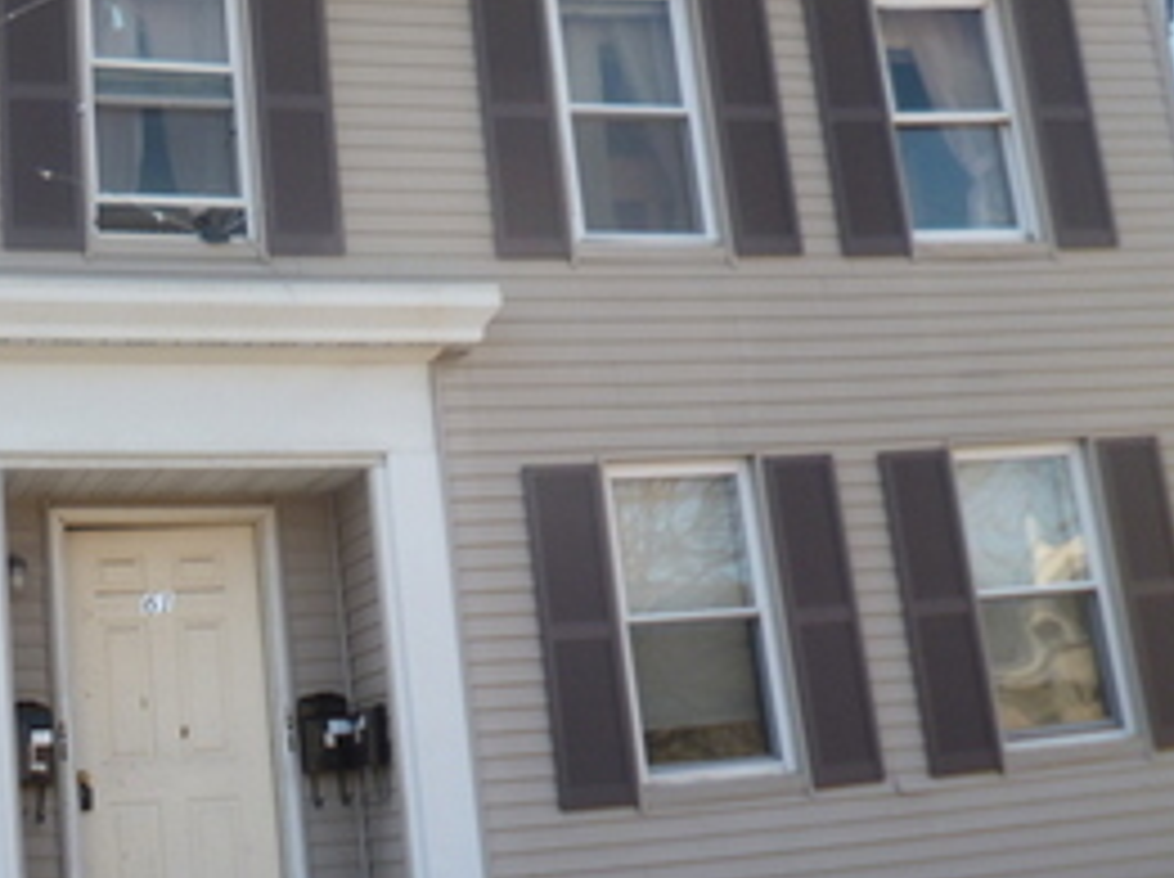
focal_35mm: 55
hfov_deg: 32.9
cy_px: 468
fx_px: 1863
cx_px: 85
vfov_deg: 26.5
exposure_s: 1/320
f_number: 3.1
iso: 100
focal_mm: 5
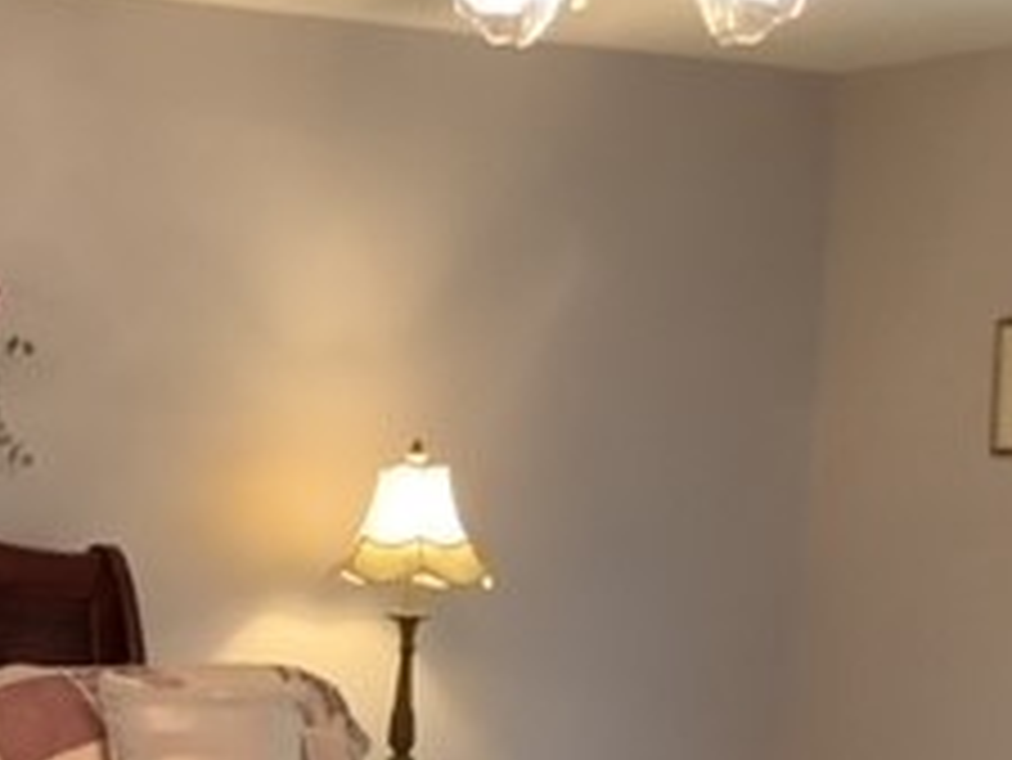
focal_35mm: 88
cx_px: -54
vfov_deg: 16.1
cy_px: 917
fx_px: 2574
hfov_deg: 21.3
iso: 250
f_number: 2.4
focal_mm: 3.3
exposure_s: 1/40
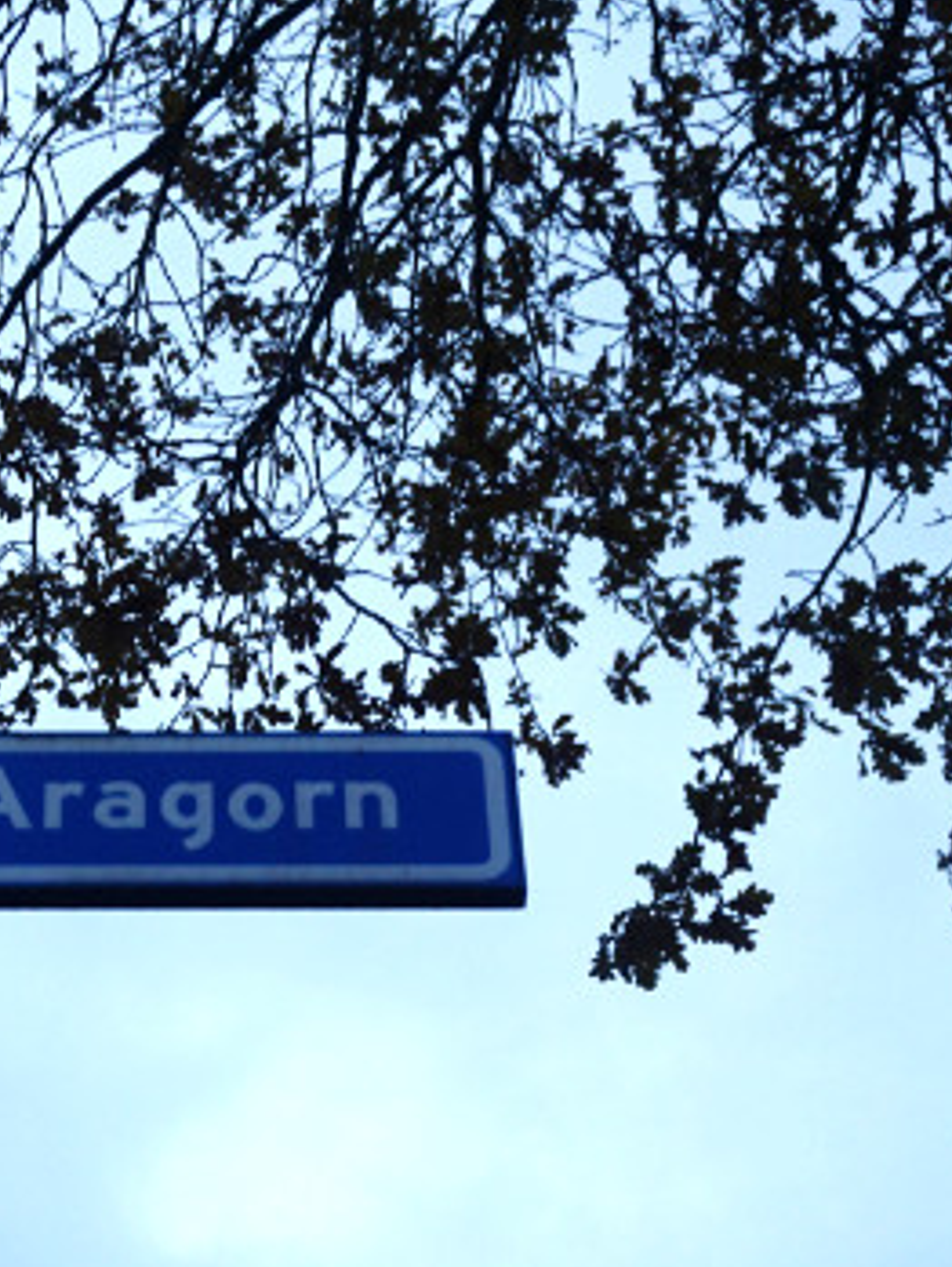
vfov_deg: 22.6
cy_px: 895
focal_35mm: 86
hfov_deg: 16.9
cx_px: 102
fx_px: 3152
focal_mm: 26
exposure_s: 1/60
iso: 160
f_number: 4.5
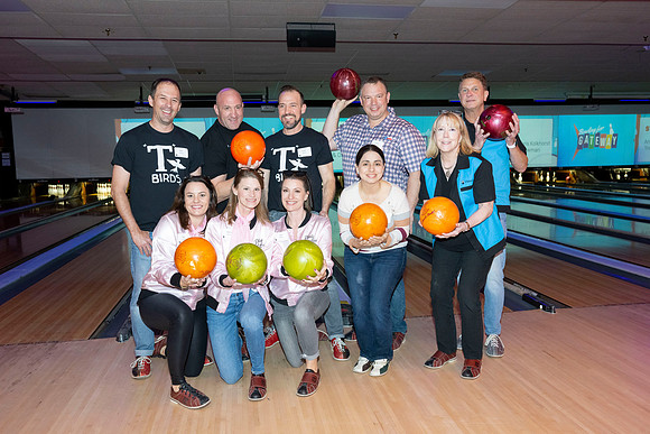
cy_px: 217
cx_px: 325
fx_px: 551
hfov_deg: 61.1
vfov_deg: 43.0
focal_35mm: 30
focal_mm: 30.5
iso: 1600
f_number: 5.6
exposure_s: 1/60
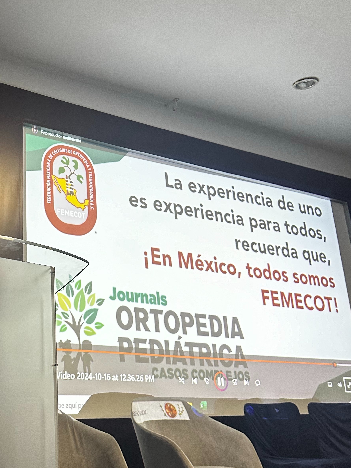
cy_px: 201
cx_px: 55
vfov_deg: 45.6
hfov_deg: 33.8
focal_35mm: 41
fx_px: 554
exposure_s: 1/60
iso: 250
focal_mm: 6.86
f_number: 1.78
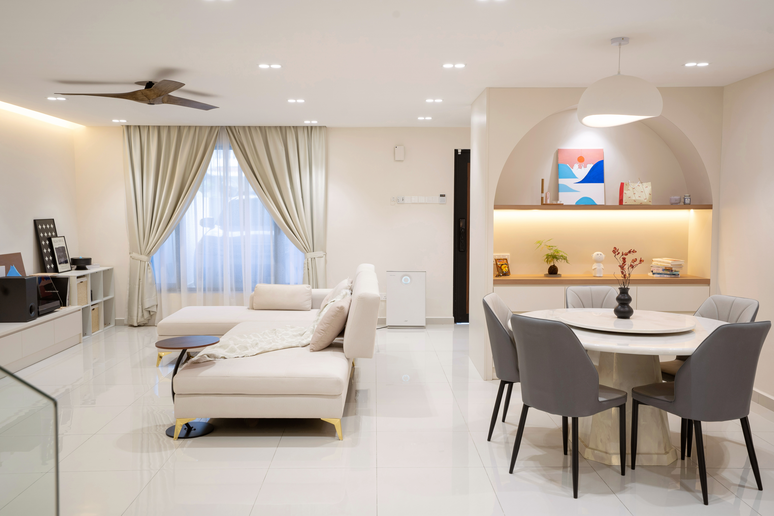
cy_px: 258
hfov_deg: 60.3
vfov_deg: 42.3
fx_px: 666
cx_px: 387
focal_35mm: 31
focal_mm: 31
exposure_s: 1/5
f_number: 10
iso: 250
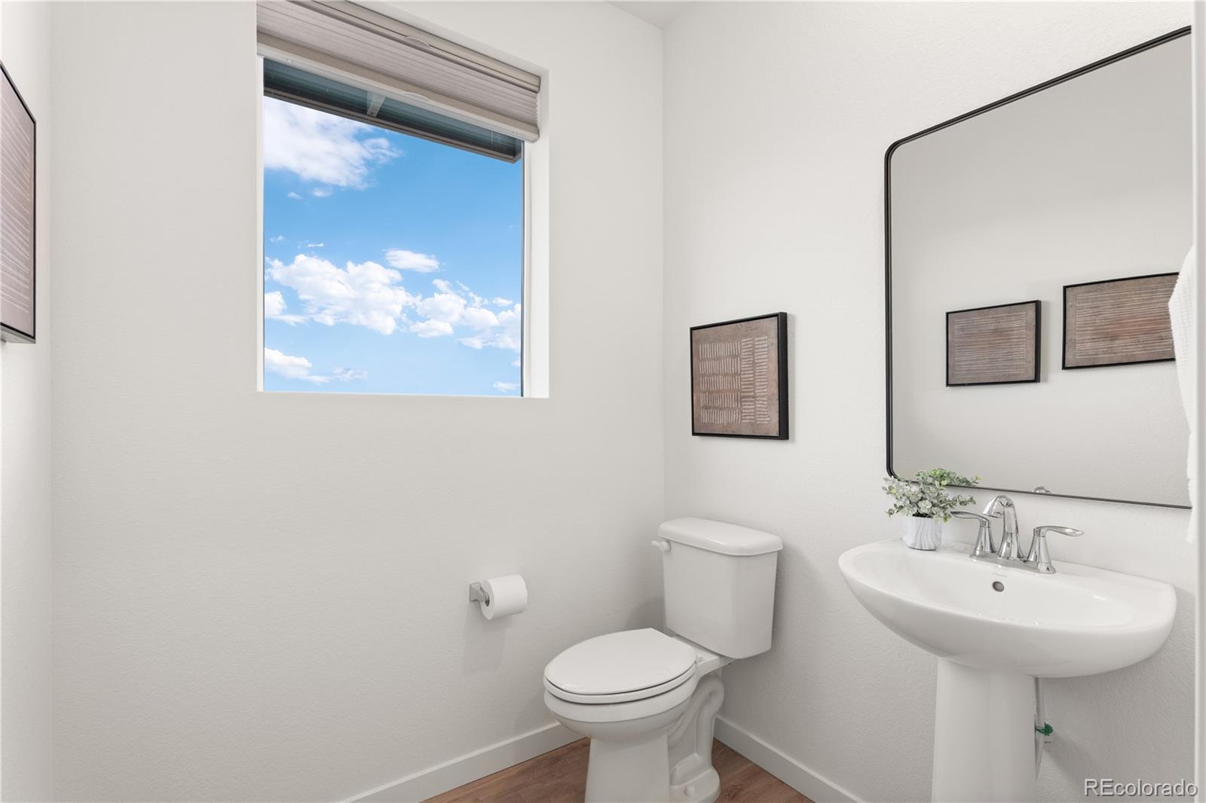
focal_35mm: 16
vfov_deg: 73.7
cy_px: 402
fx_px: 536
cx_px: 603
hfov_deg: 96.7
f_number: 8
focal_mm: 16
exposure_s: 1/20
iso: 800
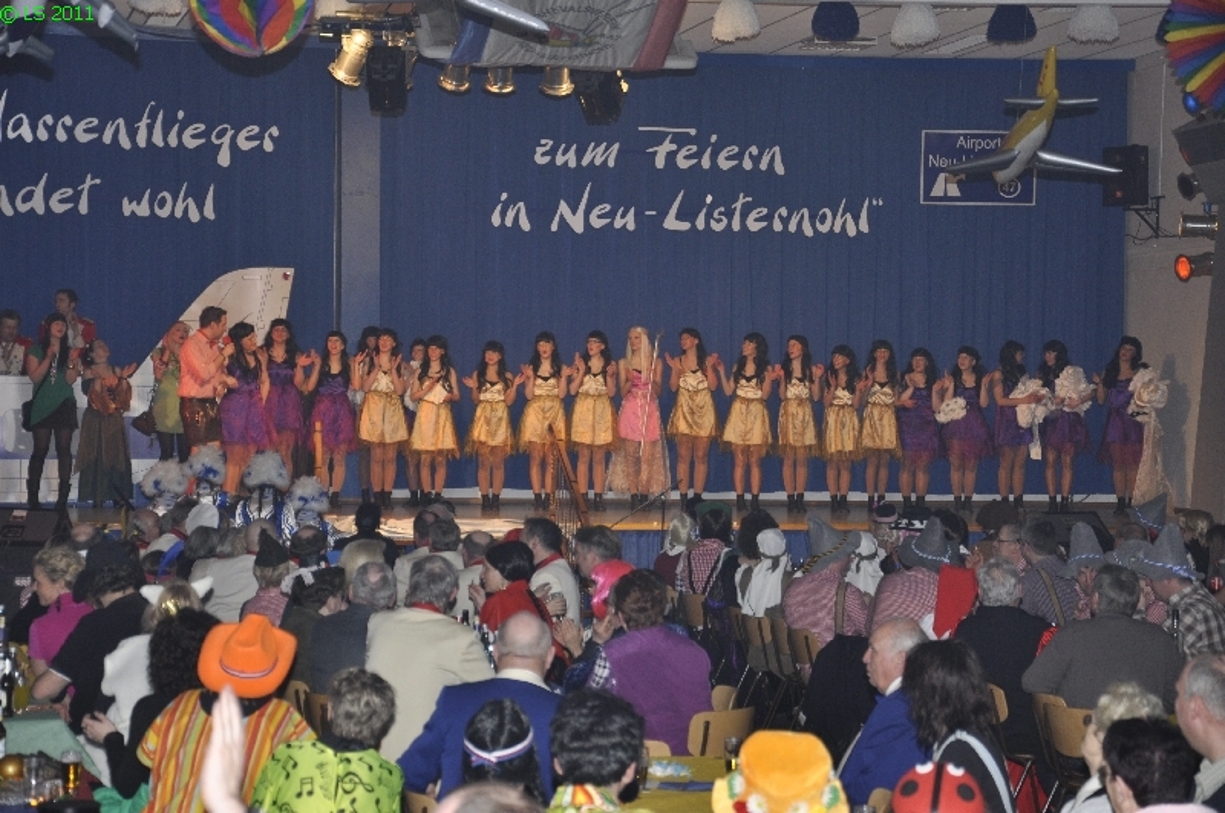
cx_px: 612
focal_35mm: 99
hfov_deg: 20.6
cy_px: 406
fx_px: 3364
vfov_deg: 13.8
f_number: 5.3
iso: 400
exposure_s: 1/60
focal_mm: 66
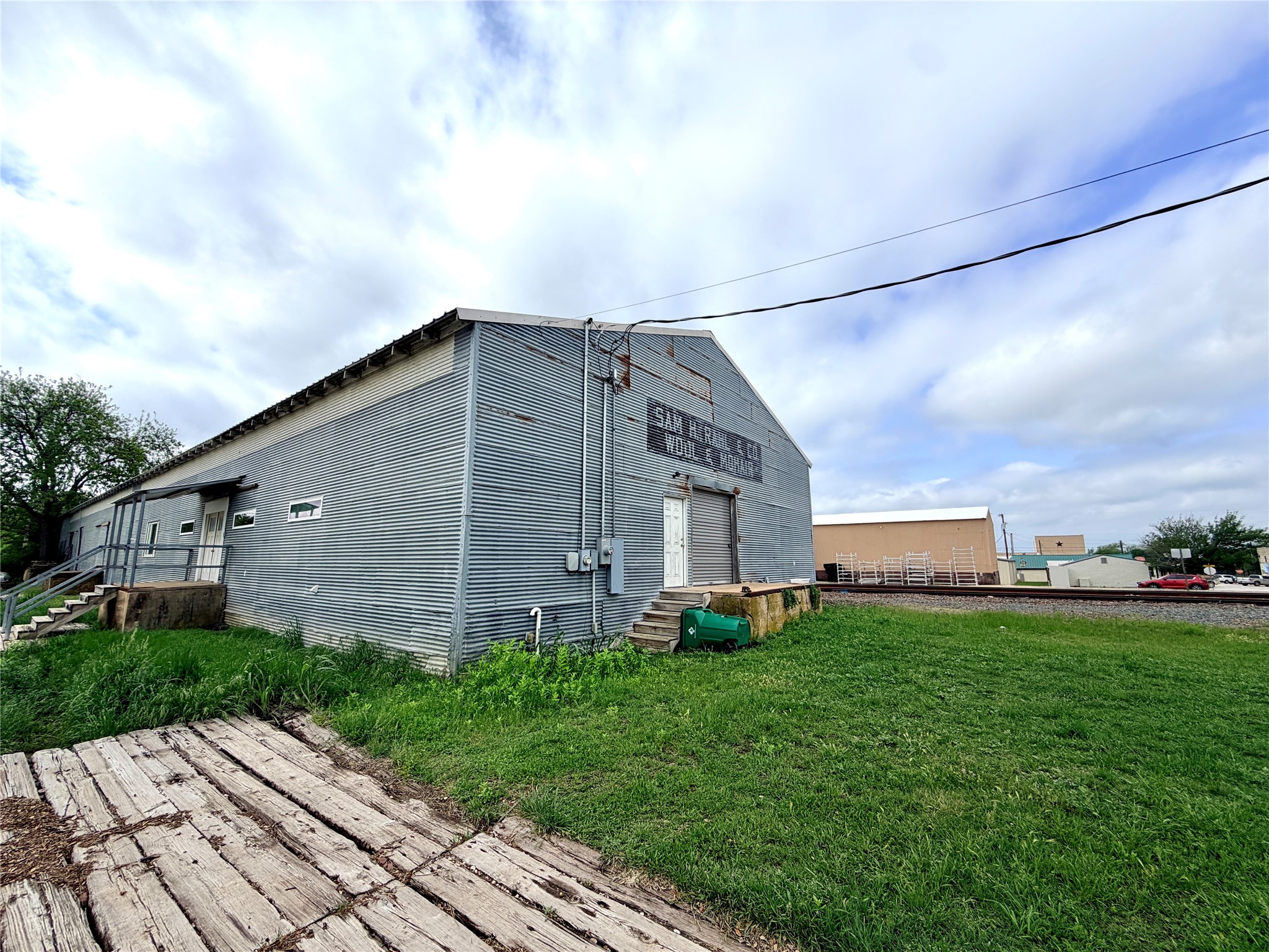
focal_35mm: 14
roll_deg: +0.2
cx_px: 634
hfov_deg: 102.1
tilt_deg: +9.4
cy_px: 476
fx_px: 513
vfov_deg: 85.7
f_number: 2.2
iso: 20
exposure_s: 1/1534
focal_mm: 2.22
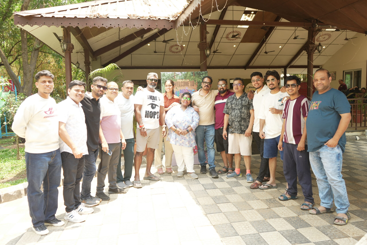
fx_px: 296
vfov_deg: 45.0
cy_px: 122
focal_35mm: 29
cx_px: 184
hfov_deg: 63.7
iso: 400
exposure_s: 1/250
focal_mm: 29
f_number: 3.5
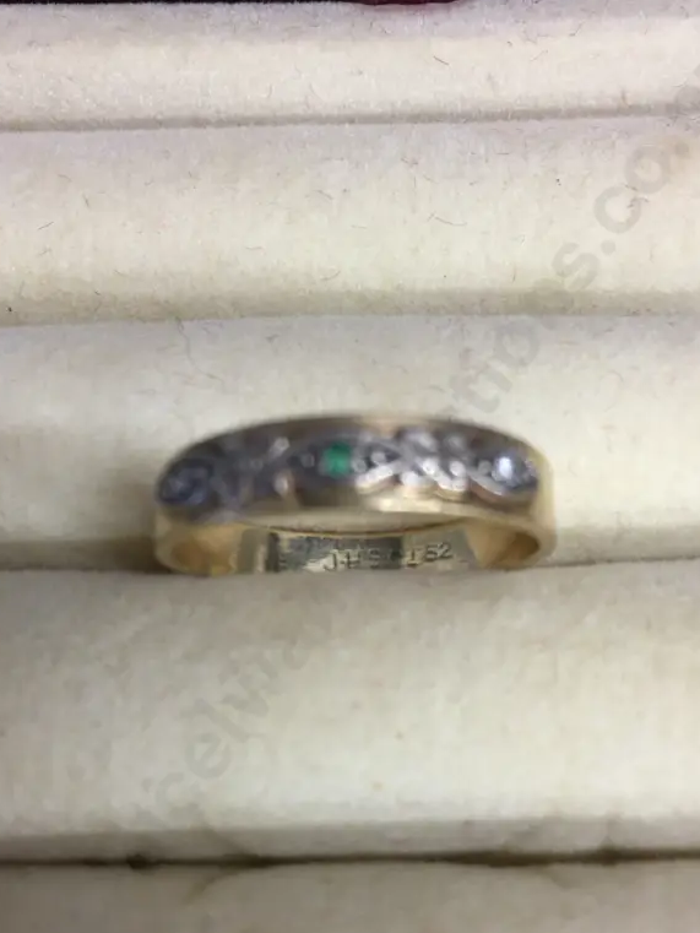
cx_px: 354
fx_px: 1051
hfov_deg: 36.8
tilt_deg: -66.4
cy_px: 559
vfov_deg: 47.6
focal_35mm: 39
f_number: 2.2
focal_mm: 4.15
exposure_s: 1/17
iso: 50
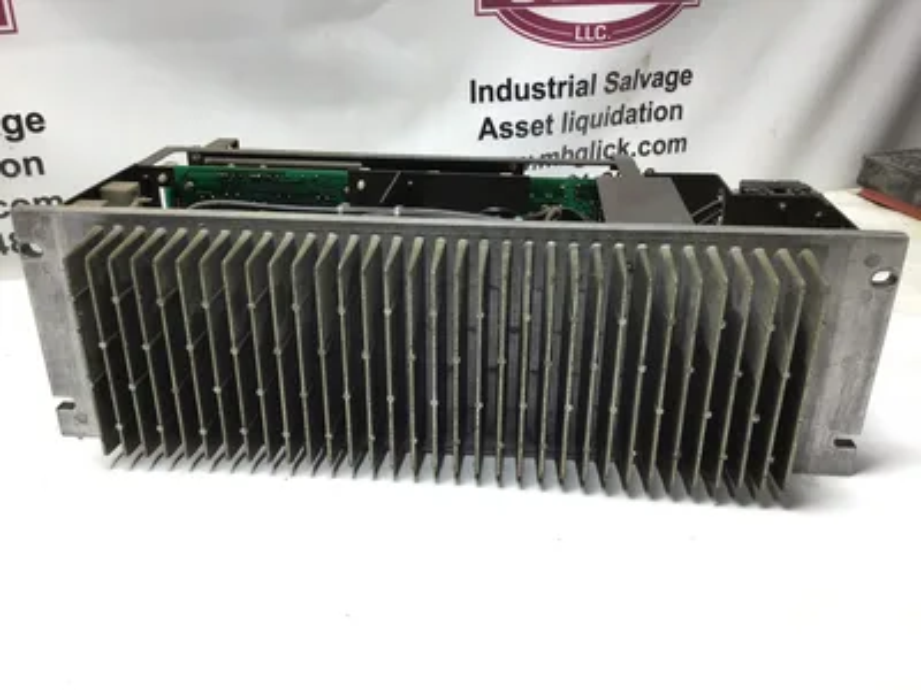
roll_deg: +0.3
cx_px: 460
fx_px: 825
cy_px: 345
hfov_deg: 58.4
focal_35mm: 31
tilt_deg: -27.8
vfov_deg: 45.4
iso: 25
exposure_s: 1/60
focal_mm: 3.3
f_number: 2.4
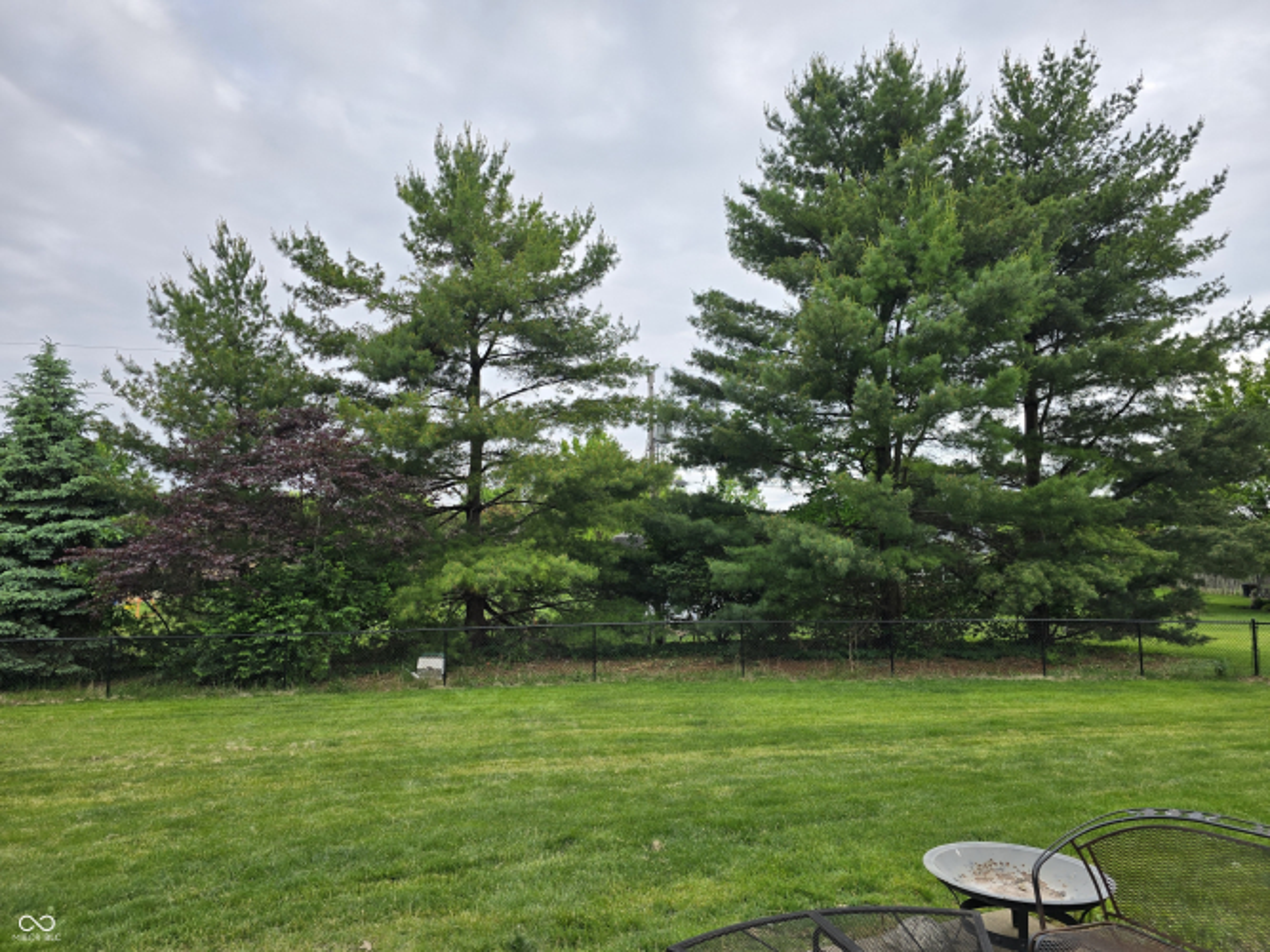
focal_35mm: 23
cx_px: 635
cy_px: 476
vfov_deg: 58.9
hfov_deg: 73.9
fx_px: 844
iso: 12
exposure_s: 1/347
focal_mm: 6.3
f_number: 1.7
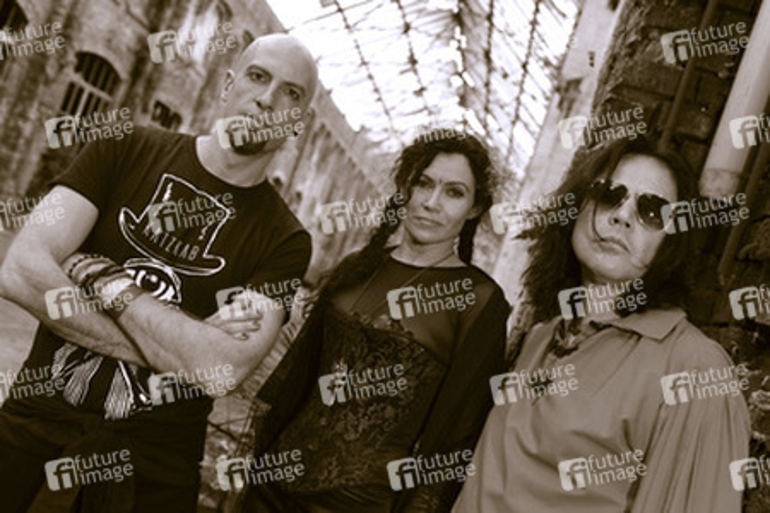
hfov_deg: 54.4
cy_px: 256
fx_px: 749
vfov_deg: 37.9
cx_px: 385
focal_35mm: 35
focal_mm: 35
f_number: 4
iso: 640
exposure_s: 1/50
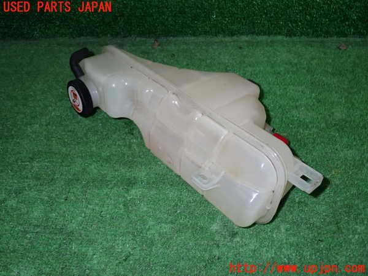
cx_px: 184
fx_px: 340
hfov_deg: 56.8
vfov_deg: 44.2
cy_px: 138
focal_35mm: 32
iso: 250
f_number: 7.1
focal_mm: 5.79
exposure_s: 1/30
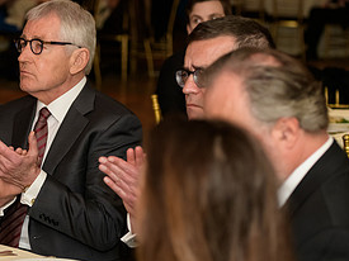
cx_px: 53
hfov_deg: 13.8
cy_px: 113
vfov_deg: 10.4
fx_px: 1431
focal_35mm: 142
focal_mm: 70
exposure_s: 1/125
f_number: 3.2
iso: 1250
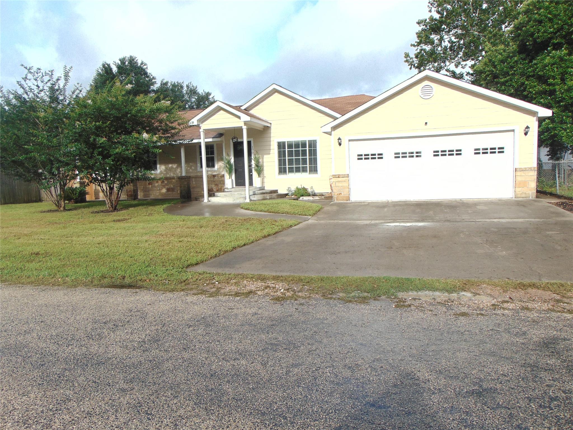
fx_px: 414
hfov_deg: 69.4
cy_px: 215
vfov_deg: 54.9
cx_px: 286
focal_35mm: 25
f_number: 7.7
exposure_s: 1/160
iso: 80
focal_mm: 4.5
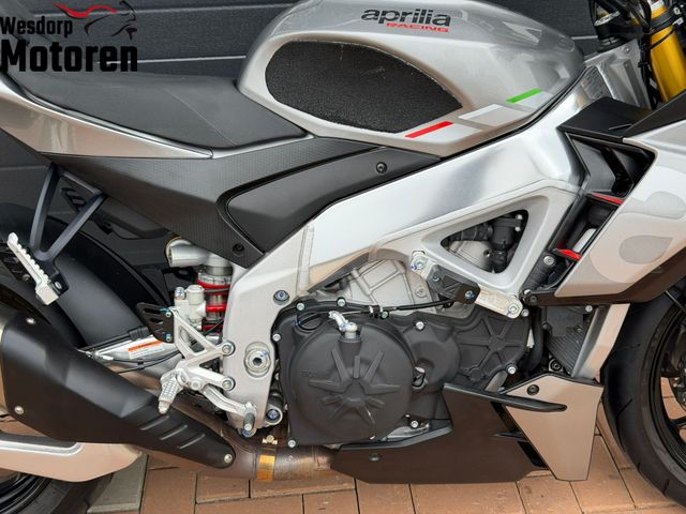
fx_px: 951
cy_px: 257
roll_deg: +2.7
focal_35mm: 48
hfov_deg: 39.7
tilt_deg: -26.9
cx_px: 343
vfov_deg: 30.3
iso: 80
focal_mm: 6.76
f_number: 1.78
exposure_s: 1/1264
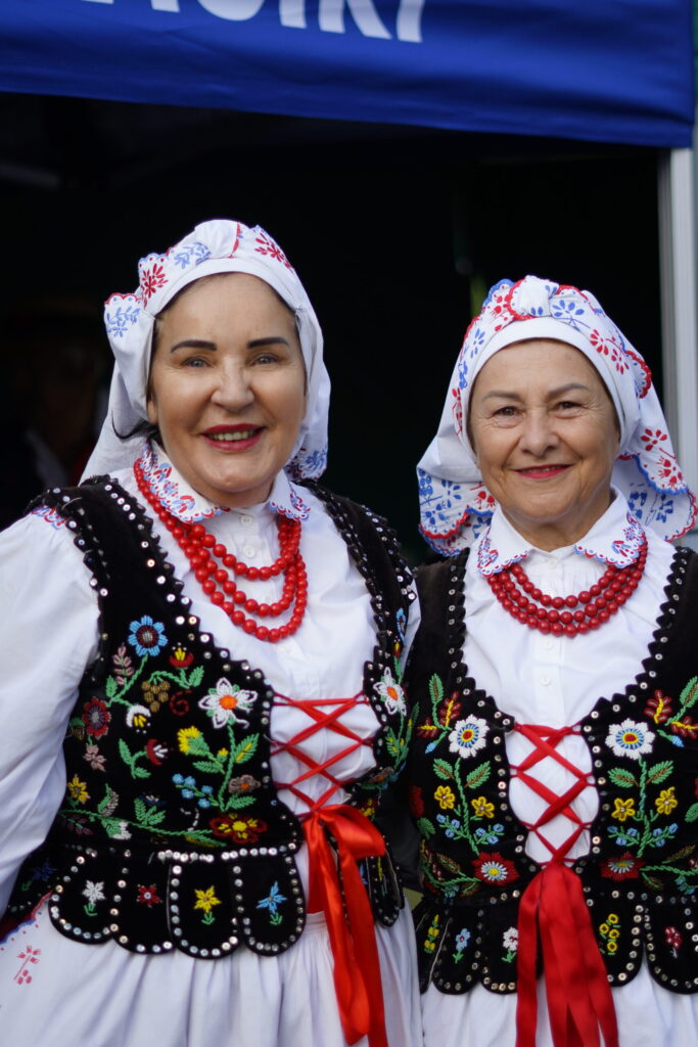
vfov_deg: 27.0
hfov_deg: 18.2
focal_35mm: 75
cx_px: 349
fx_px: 2180
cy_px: 524
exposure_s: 1/1600
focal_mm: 50
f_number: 1.8
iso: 100
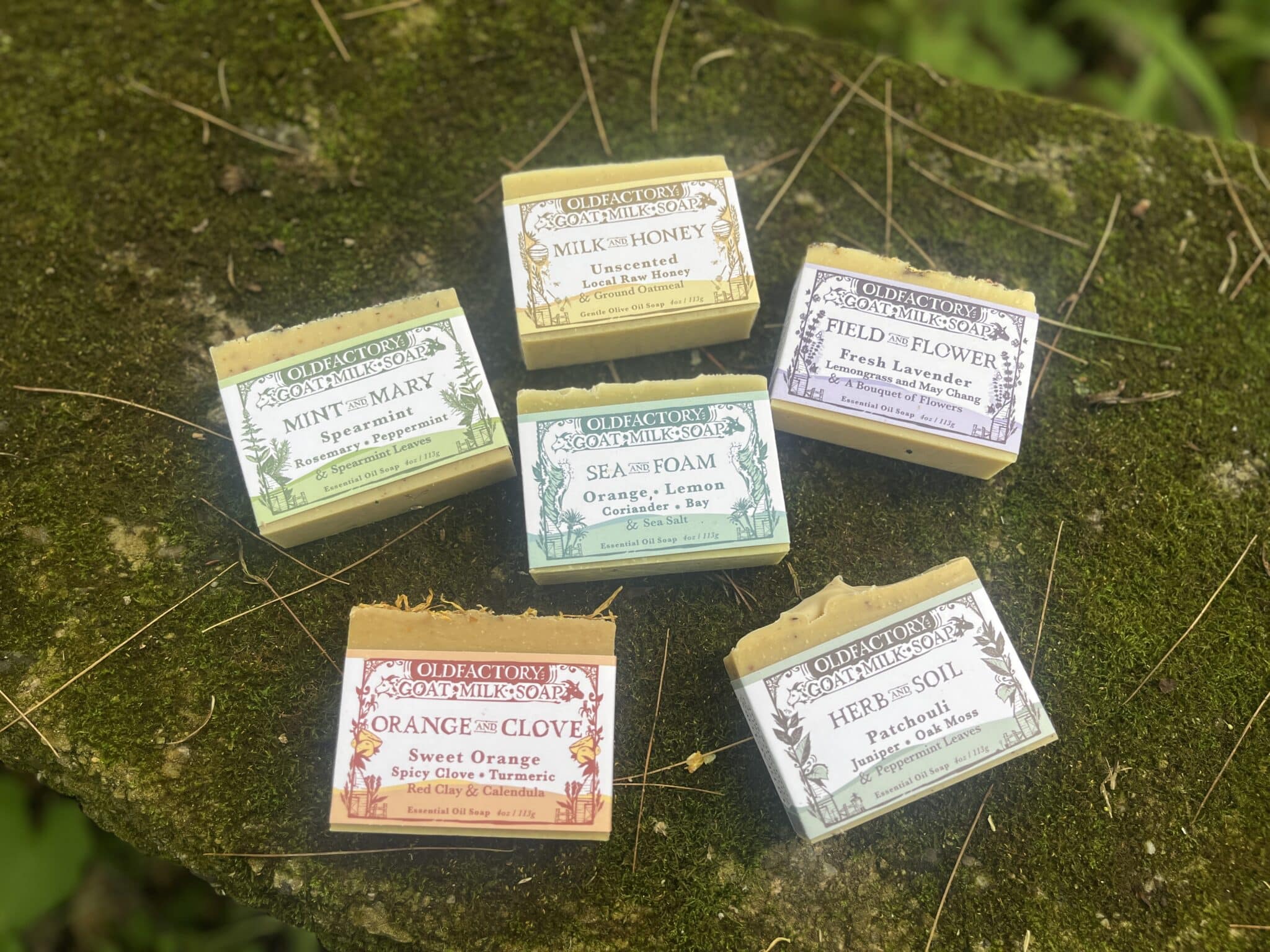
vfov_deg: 53.1
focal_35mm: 26
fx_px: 954
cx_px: 635
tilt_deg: -76.8
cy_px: 476
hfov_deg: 67.3
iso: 64
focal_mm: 5.1
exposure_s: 1/122
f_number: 1.6
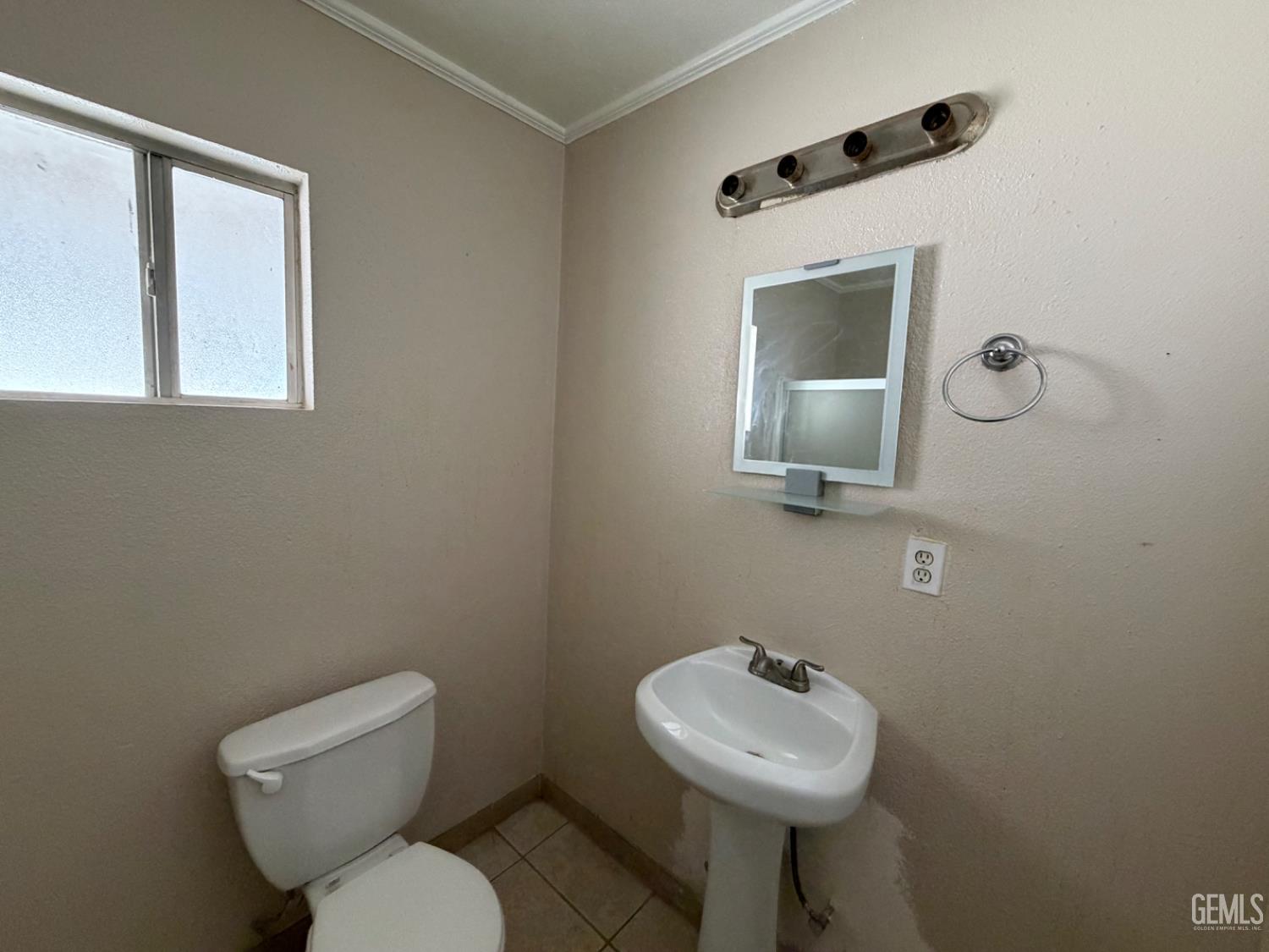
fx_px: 513
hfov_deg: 102.1
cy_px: 476
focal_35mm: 14
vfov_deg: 85.7
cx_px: 634
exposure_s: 1/60
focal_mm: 2.22
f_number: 2.2
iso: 500
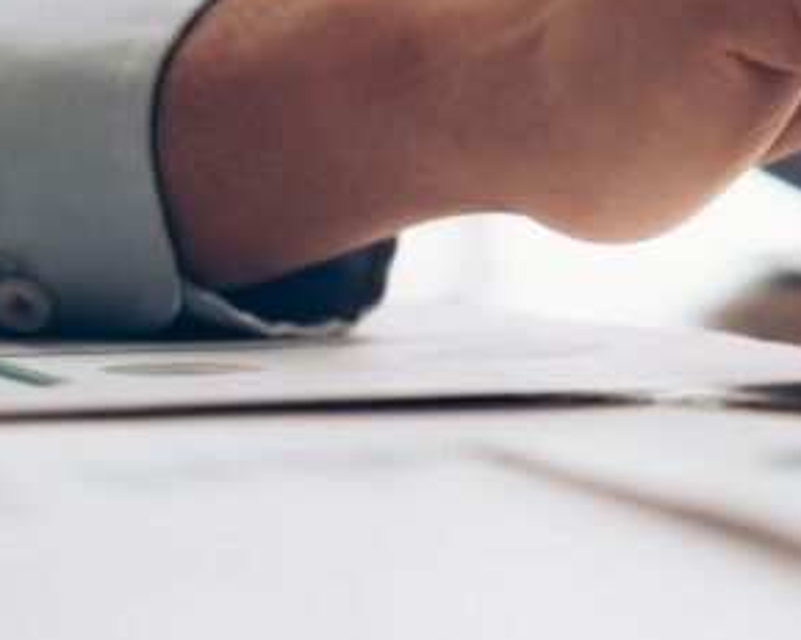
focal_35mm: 176
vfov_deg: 8.6
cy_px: -235
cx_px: 1170
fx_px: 4171
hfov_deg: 10.6
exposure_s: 1/125
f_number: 2
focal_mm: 35
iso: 320
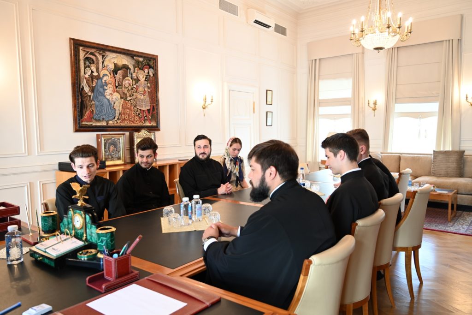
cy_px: 158
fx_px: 367
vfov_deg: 46.4
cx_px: 236
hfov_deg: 65.5
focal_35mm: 28
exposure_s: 1/25
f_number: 4
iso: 560
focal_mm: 28
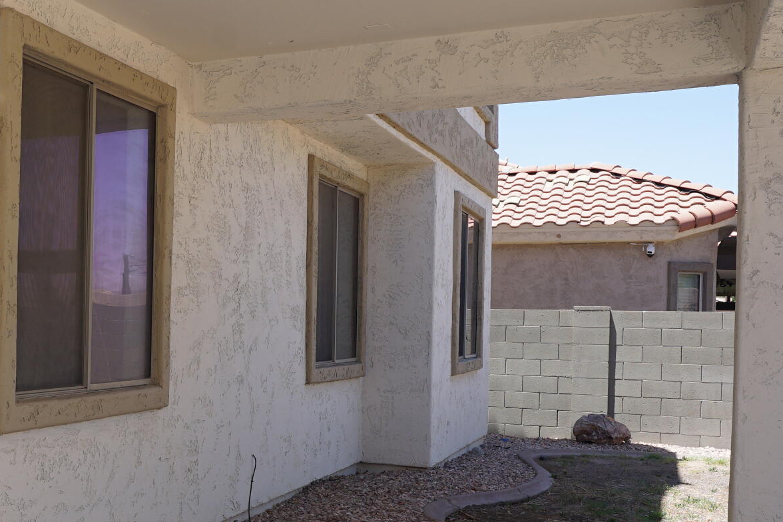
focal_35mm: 51
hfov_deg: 34.9
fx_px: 1109
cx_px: -18
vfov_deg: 26.4
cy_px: 325
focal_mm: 20
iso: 100
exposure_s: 1/200
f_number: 7.1
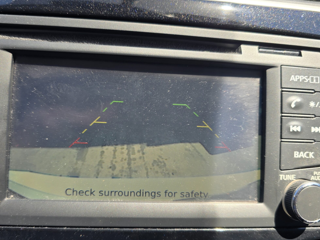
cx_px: 141
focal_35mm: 30
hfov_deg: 59.8
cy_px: 127
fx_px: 277
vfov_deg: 46.8
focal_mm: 6.3
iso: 20
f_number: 1.7
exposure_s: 1/256
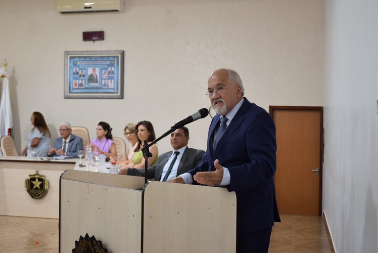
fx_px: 489
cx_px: 189
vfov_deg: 29.0
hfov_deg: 42.3
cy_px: 126
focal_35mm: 46
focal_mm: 31
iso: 560
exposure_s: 1/60
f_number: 4
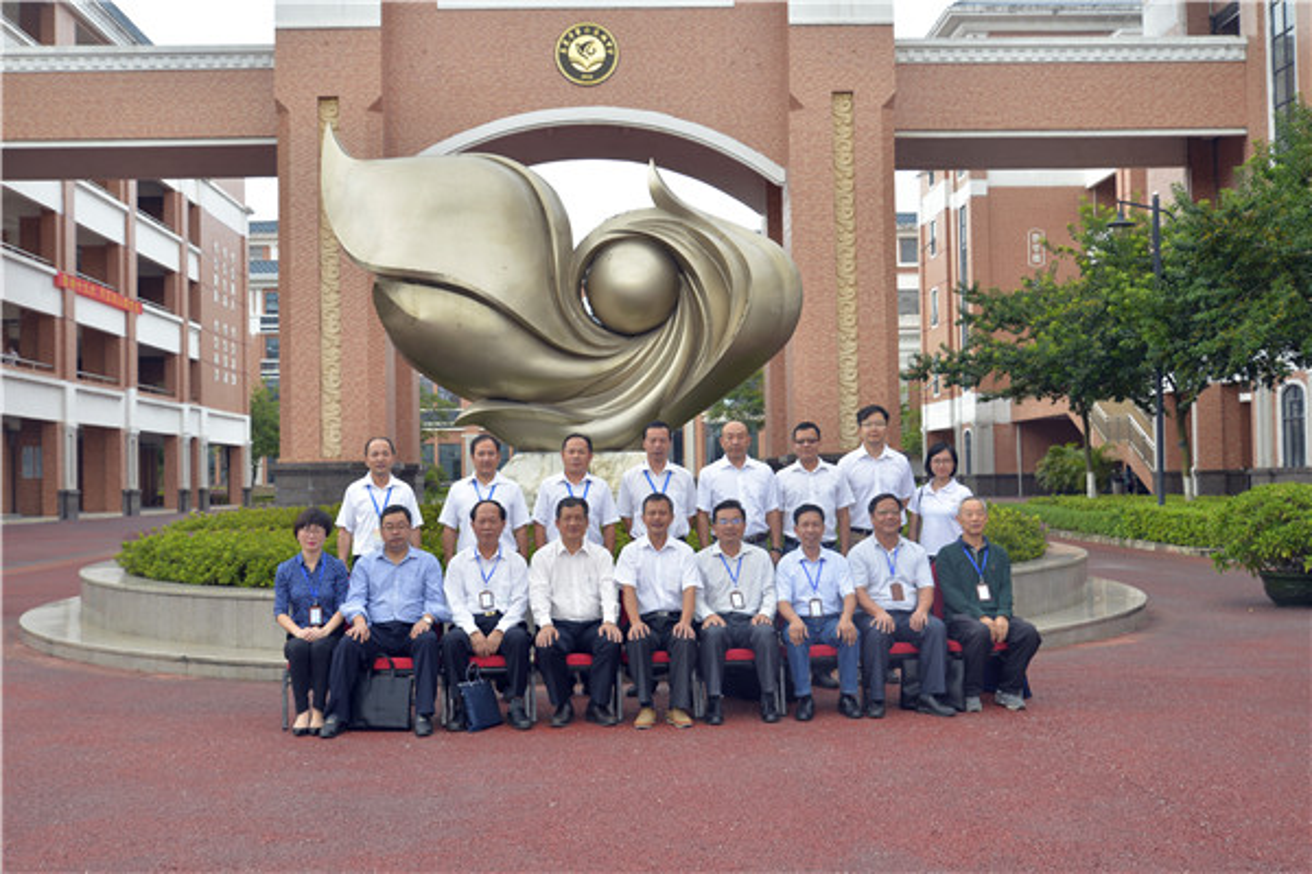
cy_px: 437
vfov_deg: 35.1
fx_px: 1385
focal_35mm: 38
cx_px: 656
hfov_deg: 50.7
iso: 100
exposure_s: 1/80
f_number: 7.1
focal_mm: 38
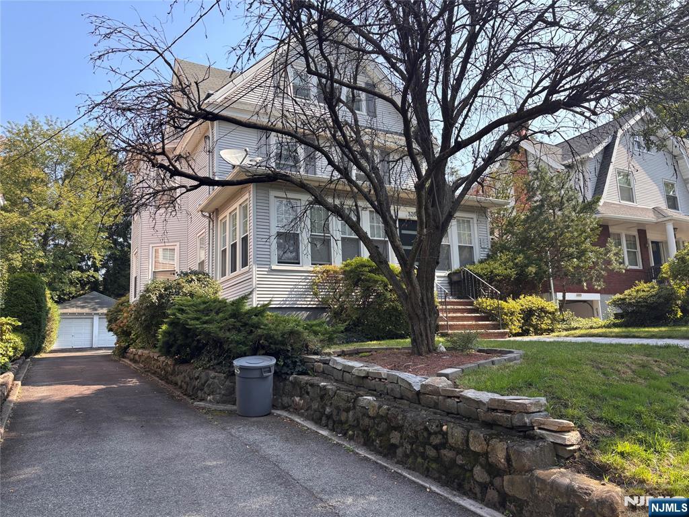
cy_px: 258
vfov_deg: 53.1
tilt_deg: +9.4
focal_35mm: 26
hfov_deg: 67.3
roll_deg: +1.9
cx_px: 344
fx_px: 518
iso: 50
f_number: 1.6
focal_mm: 5.96
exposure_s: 1/851
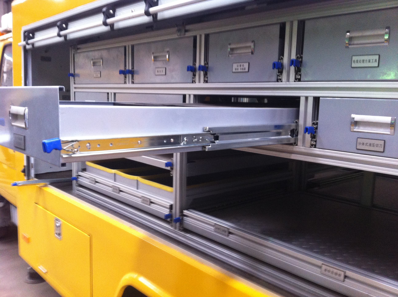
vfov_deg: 40.6
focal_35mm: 35
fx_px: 402
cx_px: 199
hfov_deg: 52.7
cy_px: 148
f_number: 2.8
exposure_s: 1/15
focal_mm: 3.85
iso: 200
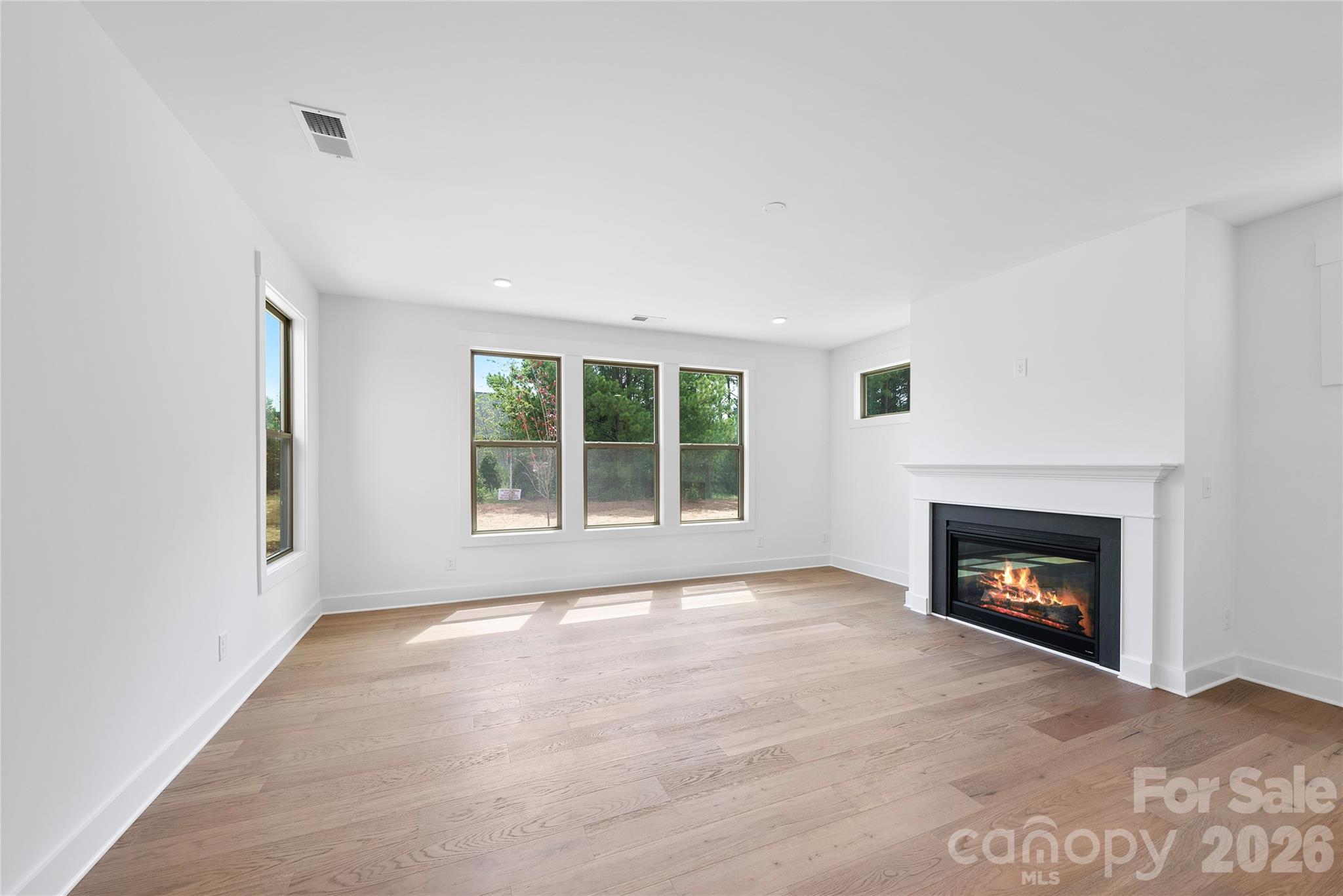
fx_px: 485
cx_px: 672
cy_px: 448
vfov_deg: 85.5
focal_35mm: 13
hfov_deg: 108.3
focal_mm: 13
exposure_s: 1/30
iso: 400
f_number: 7.1
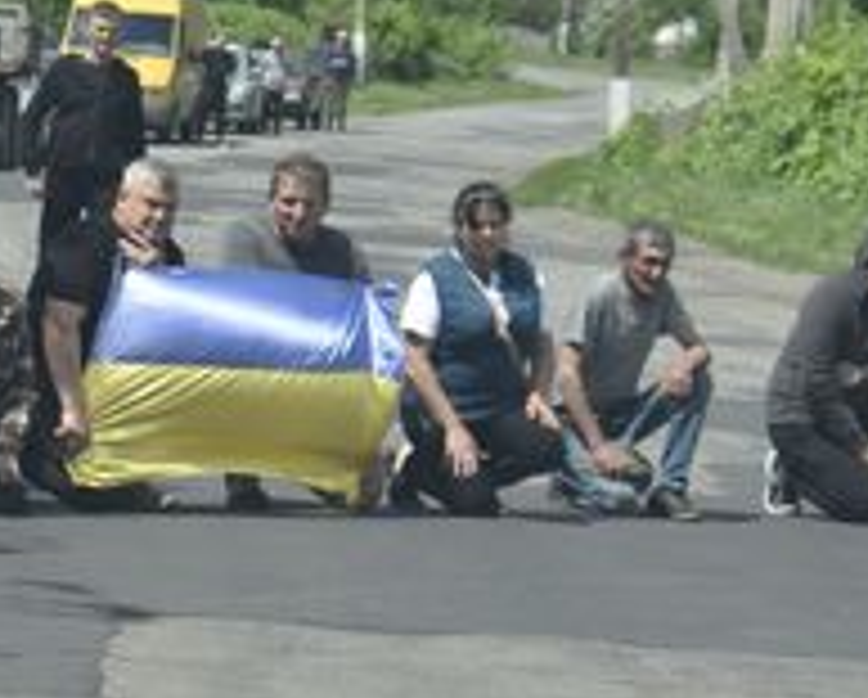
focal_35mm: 301
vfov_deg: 5.2
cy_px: 250
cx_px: 18
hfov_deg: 6.4
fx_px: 7740
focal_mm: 55
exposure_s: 1/800
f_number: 5.6
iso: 200
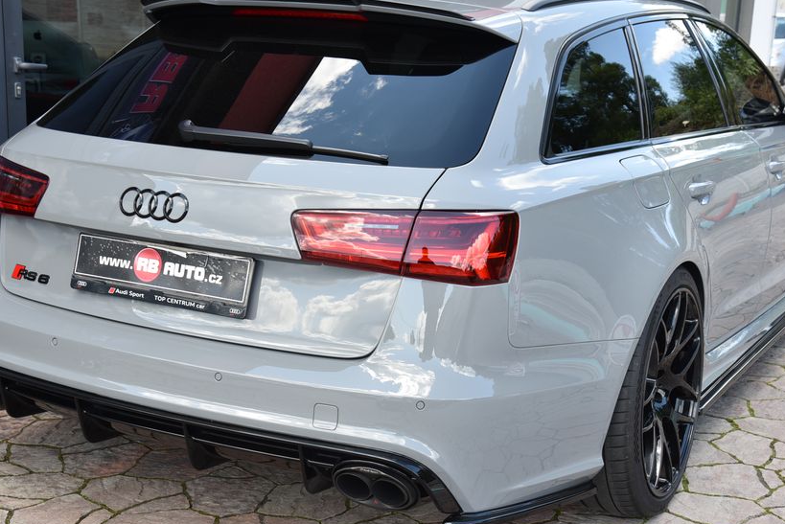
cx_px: 399
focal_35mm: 55
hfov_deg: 36.2
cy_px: 249
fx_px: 1200
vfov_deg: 24.6
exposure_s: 1/200
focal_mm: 44
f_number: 7.1
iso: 500
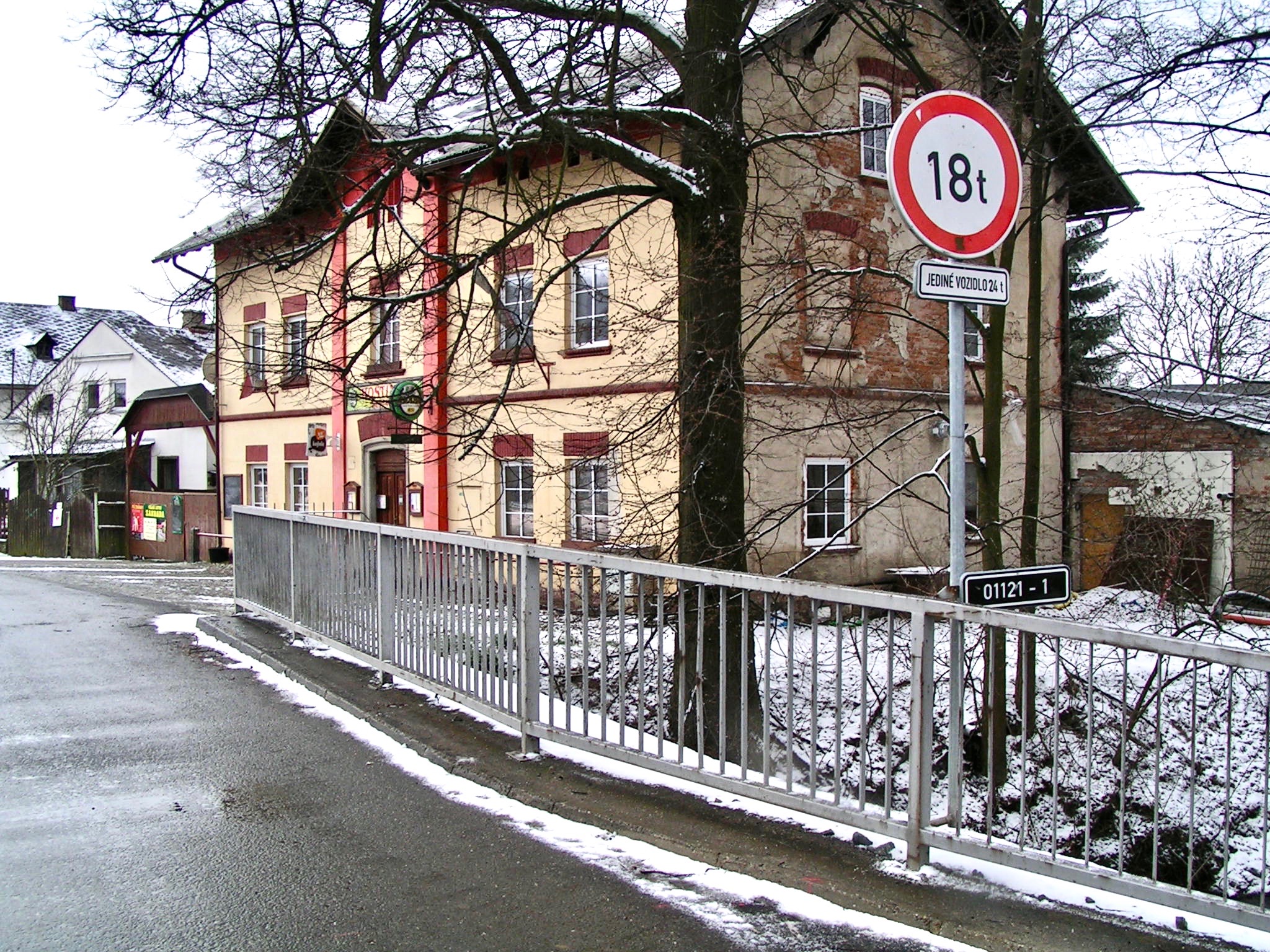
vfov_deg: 37.7
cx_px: 635
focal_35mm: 38
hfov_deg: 49.0
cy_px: 476
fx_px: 1394
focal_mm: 5.8
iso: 50
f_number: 5.6
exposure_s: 1/100
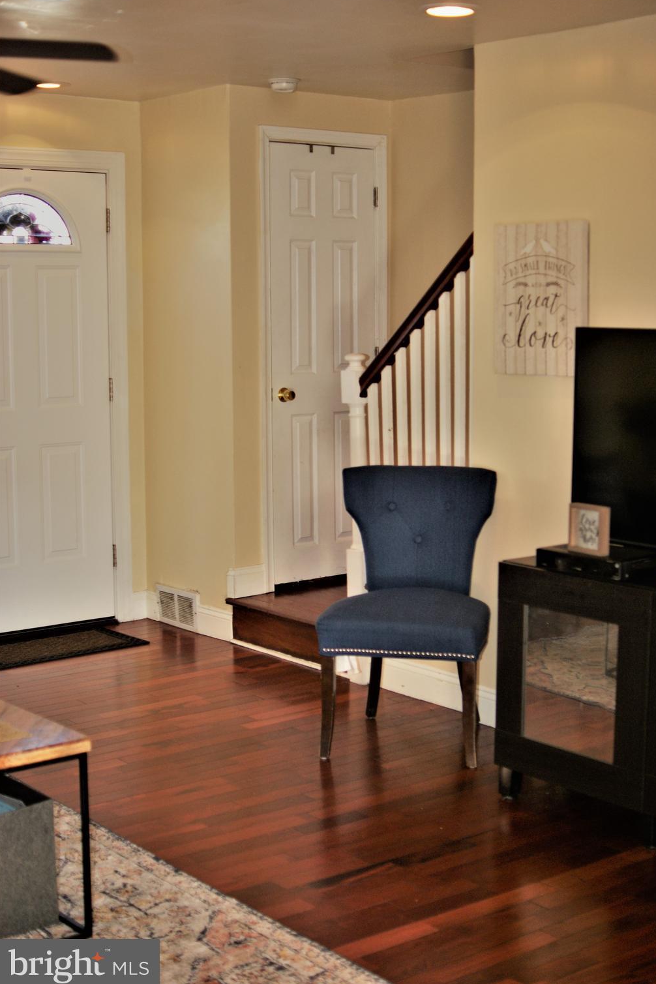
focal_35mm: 54
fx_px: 1462
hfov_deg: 25.3
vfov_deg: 37.2
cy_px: 492
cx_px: 332
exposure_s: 1/80
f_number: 2
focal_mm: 35
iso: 250
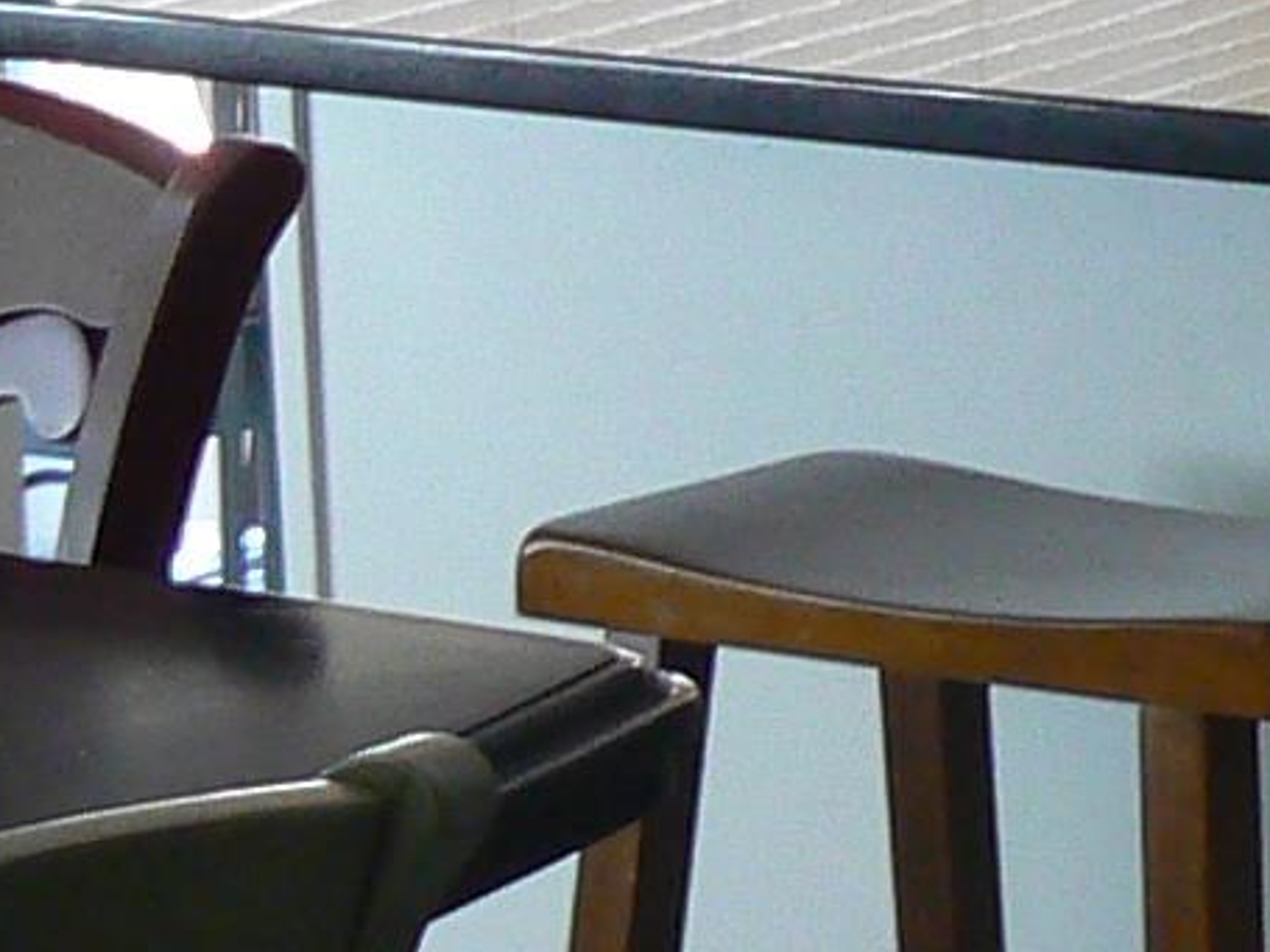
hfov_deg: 8.7
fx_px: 8179
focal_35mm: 223
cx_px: 1666
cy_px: -656
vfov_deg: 6.5
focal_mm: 6
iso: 125
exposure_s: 1/30
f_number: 2.8
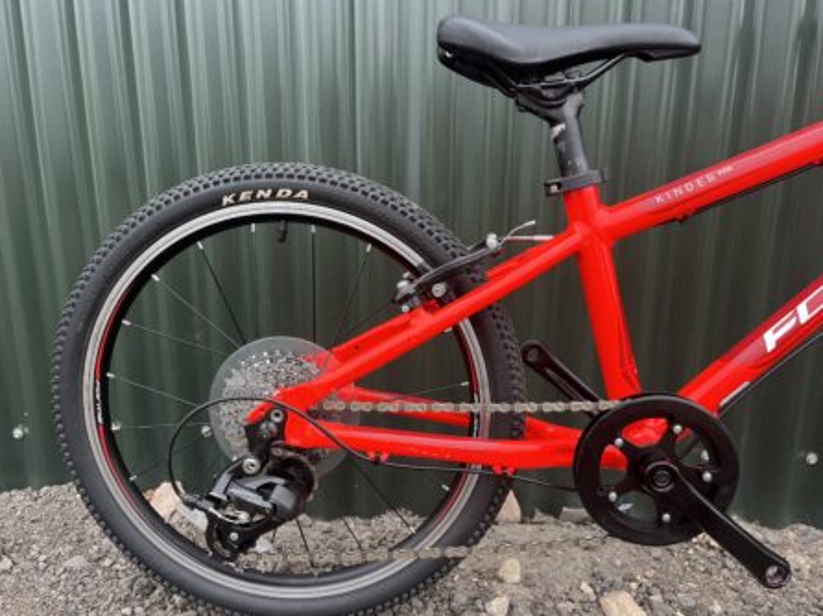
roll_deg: -0.8
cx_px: 402
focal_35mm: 28
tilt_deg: -13.7
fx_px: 665
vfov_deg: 49.7
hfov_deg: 63.5
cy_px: 330
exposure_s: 1/358
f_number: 1.6
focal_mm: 5.1
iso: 50
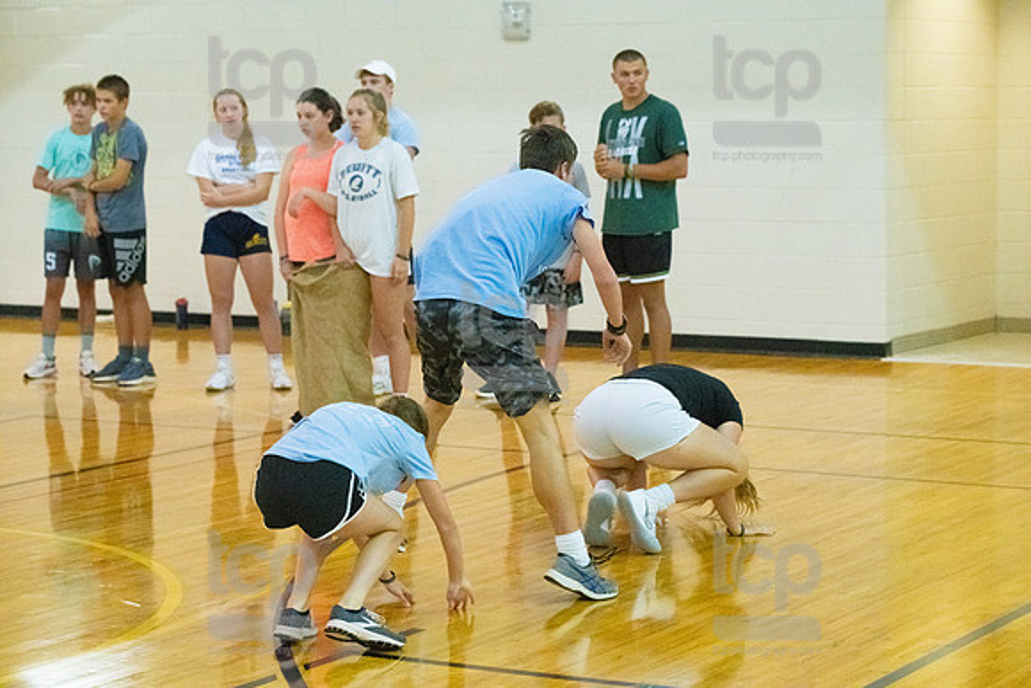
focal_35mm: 92
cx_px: 516
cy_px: 344
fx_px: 2635
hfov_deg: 22.1
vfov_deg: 14.9
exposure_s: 1/640
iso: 6400
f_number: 4.5
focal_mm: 92
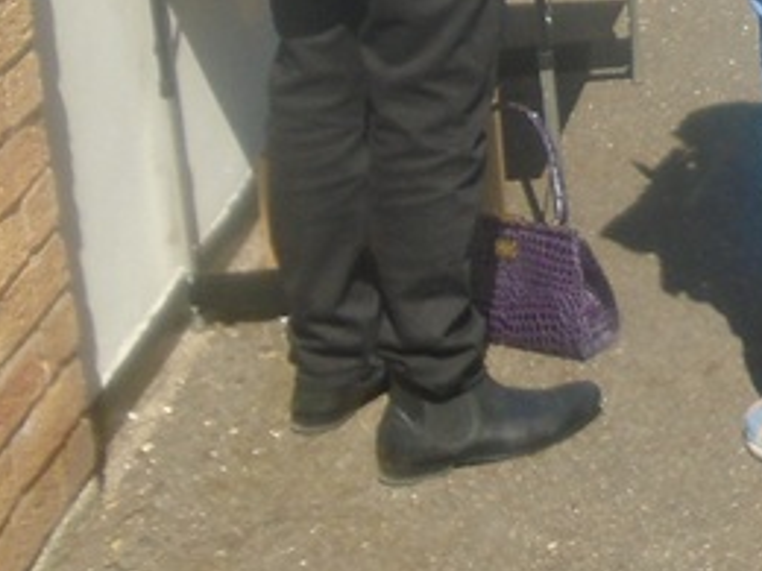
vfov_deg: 14.5
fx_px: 2091
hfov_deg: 18.1
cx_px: 1184
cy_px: -284
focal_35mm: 95
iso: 100
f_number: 3.2
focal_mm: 4.6
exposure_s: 1/640
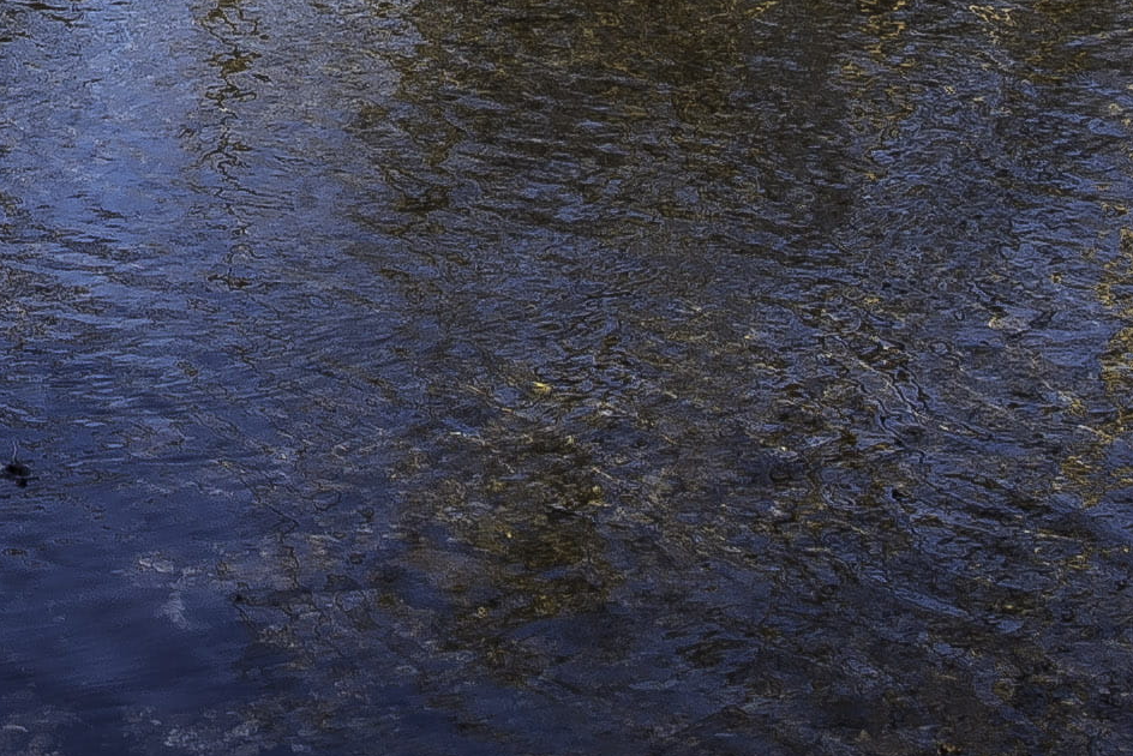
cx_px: -791
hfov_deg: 12.4
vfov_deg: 8.5
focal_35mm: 153
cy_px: -774
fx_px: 4816
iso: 100
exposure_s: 1/200
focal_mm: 24
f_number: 7.1
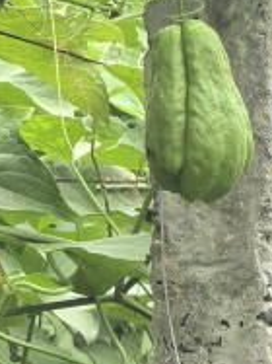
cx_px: -410
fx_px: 4374
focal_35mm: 417
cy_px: 342
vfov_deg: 4.8
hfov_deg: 3.5
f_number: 2
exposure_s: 1/100
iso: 125
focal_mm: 6.98
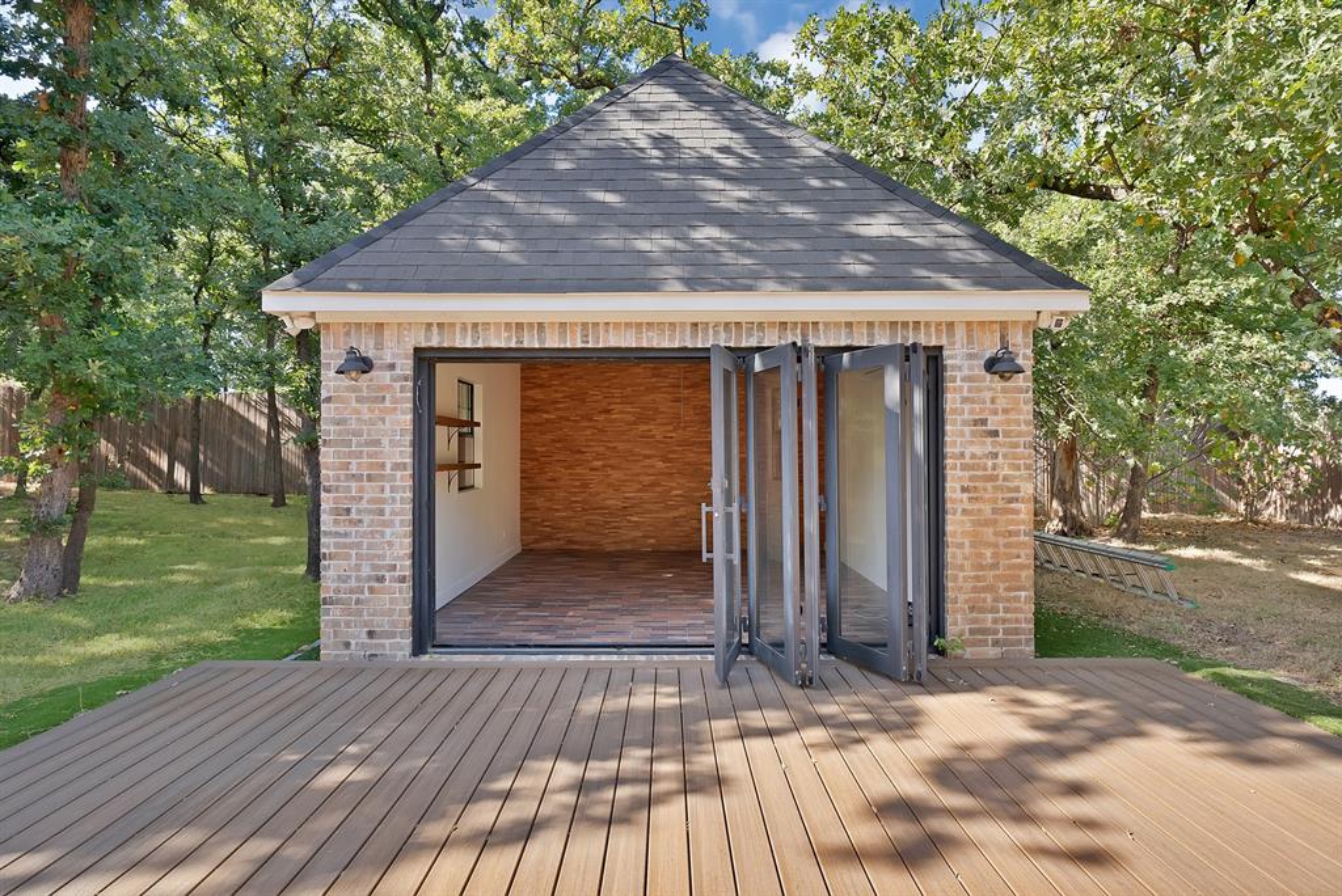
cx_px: 671
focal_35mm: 17
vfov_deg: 70.5
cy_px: 448
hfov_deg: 93.2
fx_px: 634
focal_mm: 17
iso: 640
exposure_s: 1/20
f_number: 9
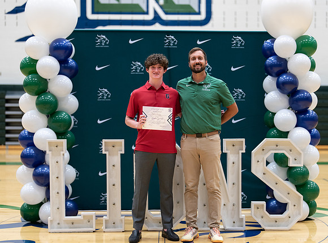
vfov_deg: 22.5
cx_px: 182
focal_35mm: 64
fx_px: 608
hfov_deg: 30.2
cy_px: 141
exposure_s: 1/320
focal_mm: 50
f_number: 1.2
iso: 400
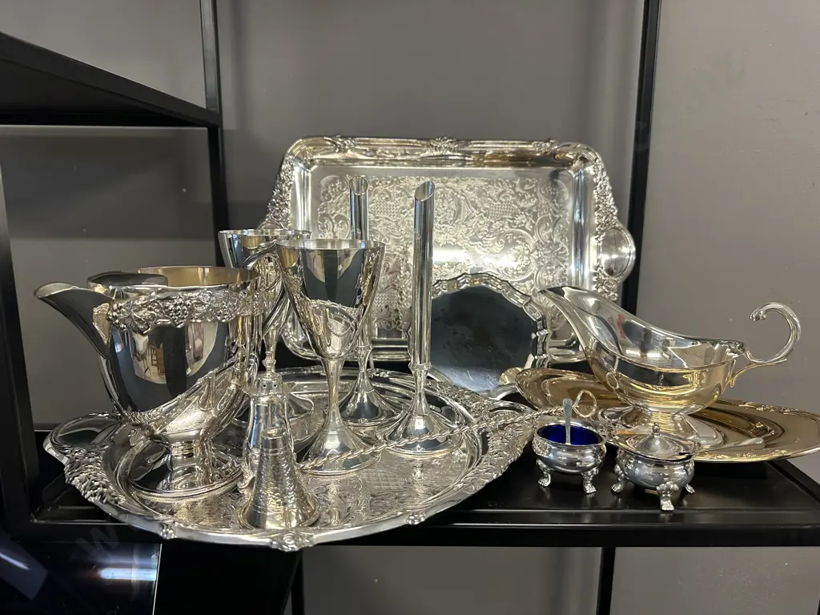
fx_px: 569
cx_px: 410
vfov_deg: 56.8
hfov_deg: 71.6
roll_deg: -0.9
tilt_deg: -11.5
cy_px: 308
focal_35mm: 24
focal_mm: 6.86
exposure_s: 1/100
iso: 200
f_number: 1.78
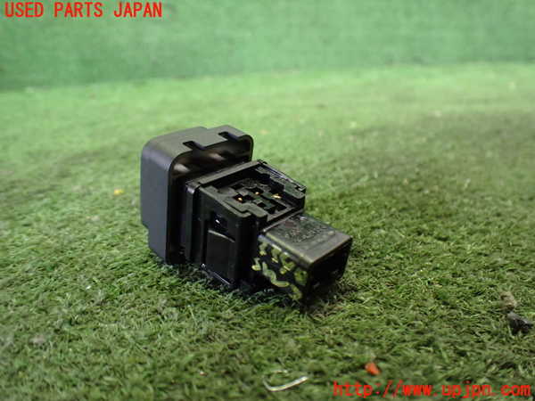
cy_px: 200
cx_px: 268
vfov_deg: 46.8
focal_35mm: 30
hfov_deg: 60.0
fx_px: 464
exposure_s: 1/30
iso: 1000
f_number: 2.3
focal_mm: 5.4
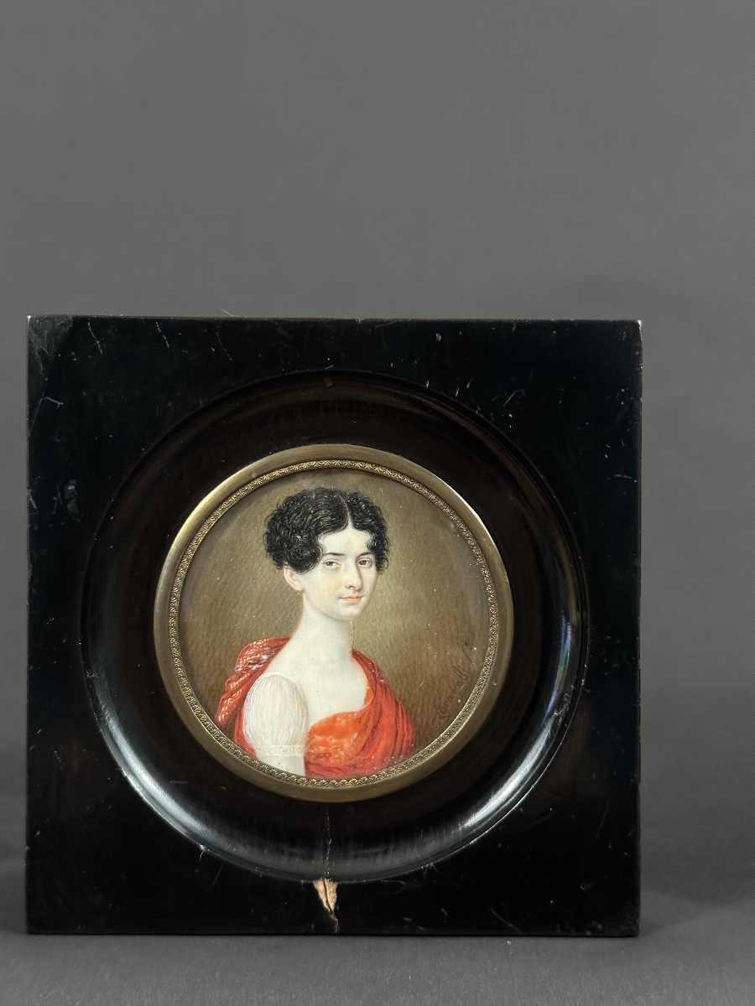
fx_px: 1396
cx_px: 378
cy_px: 503
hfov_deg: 30.3
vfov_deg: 39.7
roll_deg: -1.5
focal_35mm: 48
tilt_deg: -4.0
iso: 250
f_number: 1.78
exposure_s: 1/33
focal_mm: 6.86
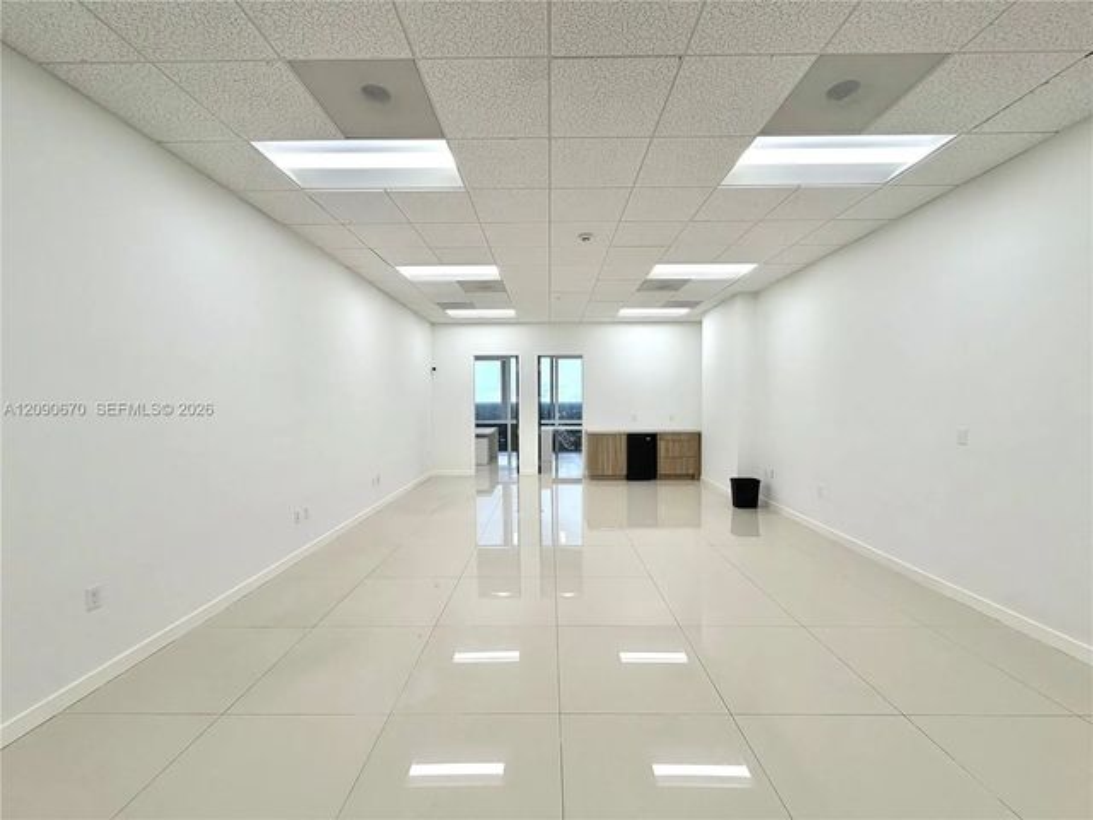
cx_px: 546
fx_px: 442
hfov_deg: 102.1
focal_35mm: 14
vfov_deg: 85.7
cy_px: 410
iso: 50
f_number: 2.2
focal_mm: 2.22
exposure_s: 1/164
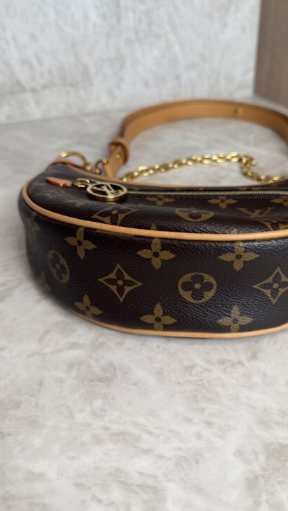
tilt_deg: -32.9
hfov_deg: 39.8
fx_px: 393
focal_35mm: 29
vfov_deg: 66.0
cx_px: 188
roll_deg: -1.7
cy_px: 243
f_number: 1.78
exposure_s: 1/120
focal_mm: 6.76
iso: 80
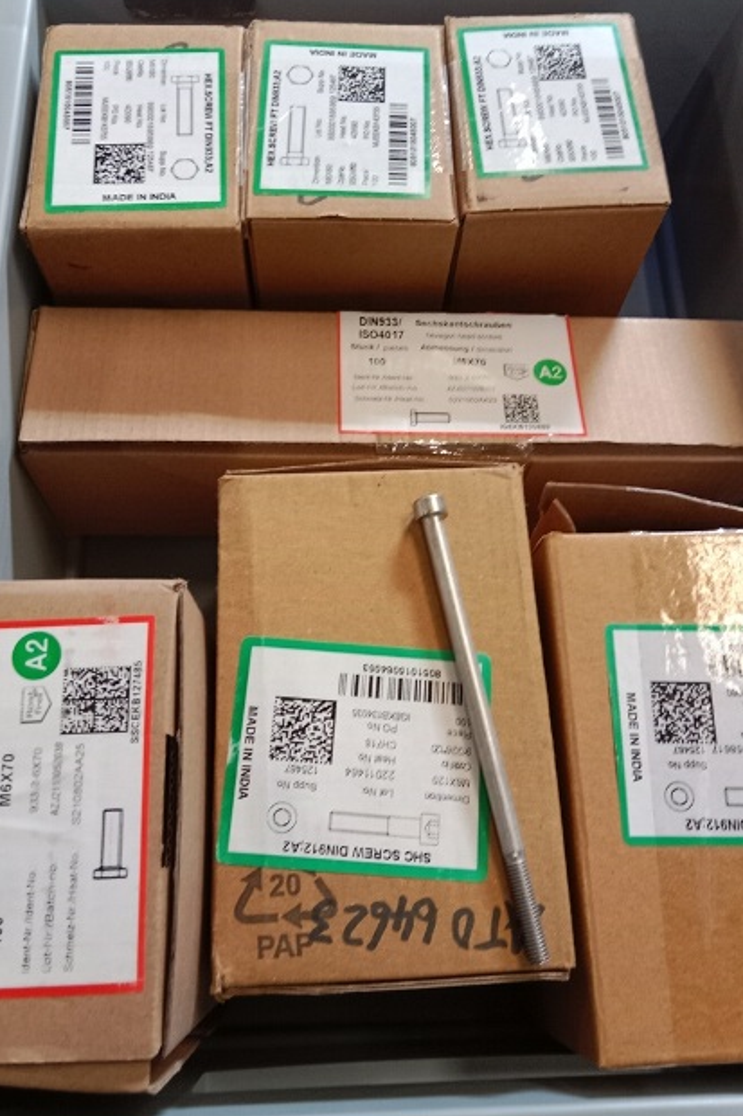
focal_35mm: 29
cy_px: 542
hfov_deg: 44.9
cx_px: 372
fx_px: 898
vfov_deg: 63.7
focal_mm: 3.65
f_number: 2.2
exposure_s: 1/20
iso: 578
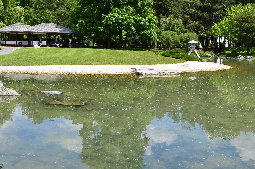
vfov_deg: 28.2
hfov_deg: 41.8
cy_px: 48
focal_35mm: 47
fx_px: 332
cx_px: 105
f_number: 9
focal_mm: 18
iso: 100
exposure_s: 1/160
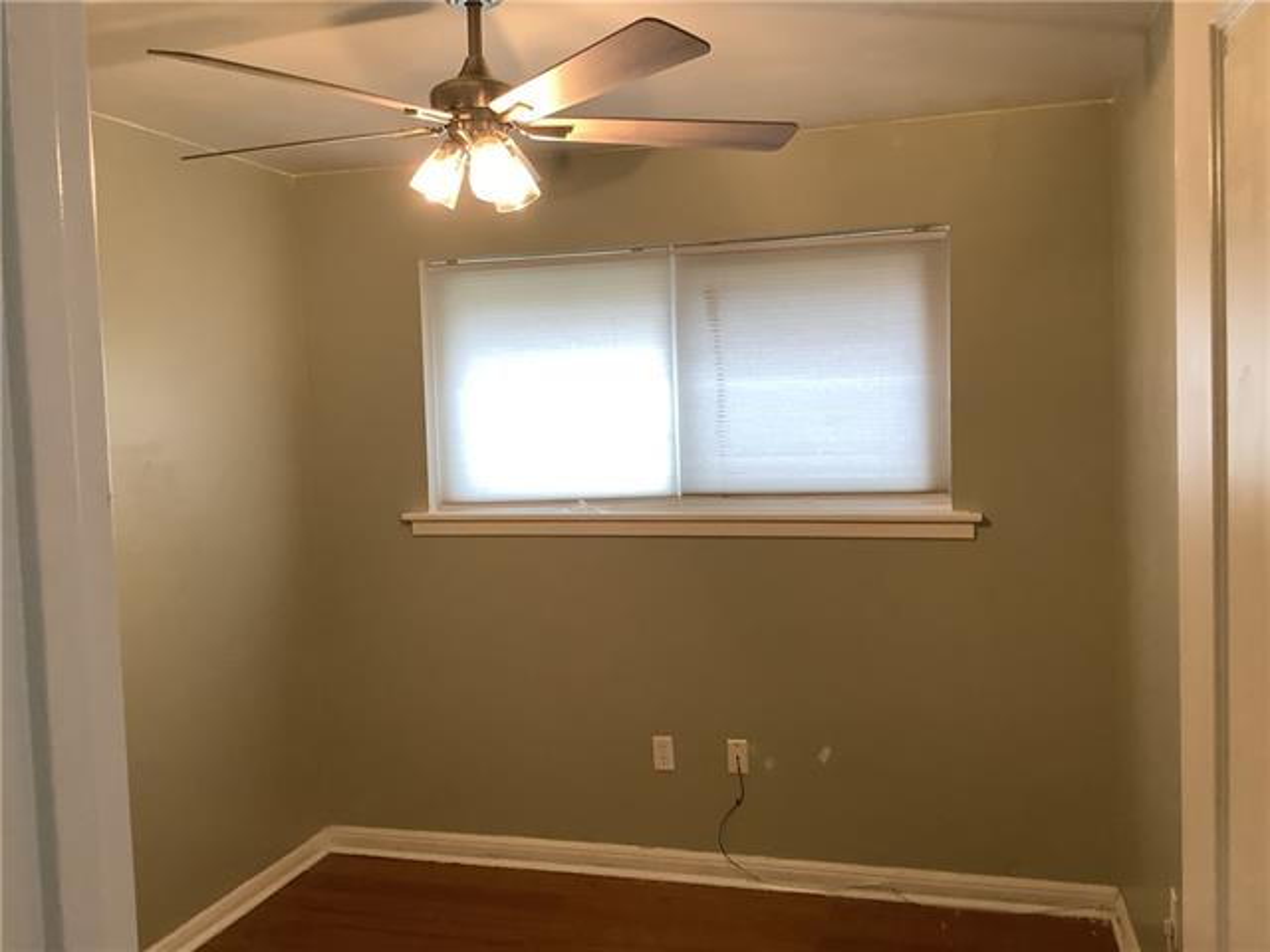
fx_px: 1137
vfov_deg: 45.4
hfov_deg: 58.4
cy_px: 476
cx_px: 635
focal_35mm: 31
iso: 125
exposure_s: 1/60
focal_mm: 3.3
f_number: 2.4
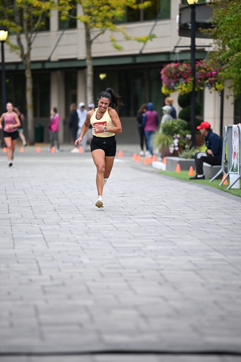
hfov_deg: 6.9
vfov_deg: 10.3
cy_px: 181
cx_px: 120
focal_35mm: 200
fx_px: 2007
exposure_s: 1/1600
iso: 1000
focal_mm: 200
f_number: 2.8
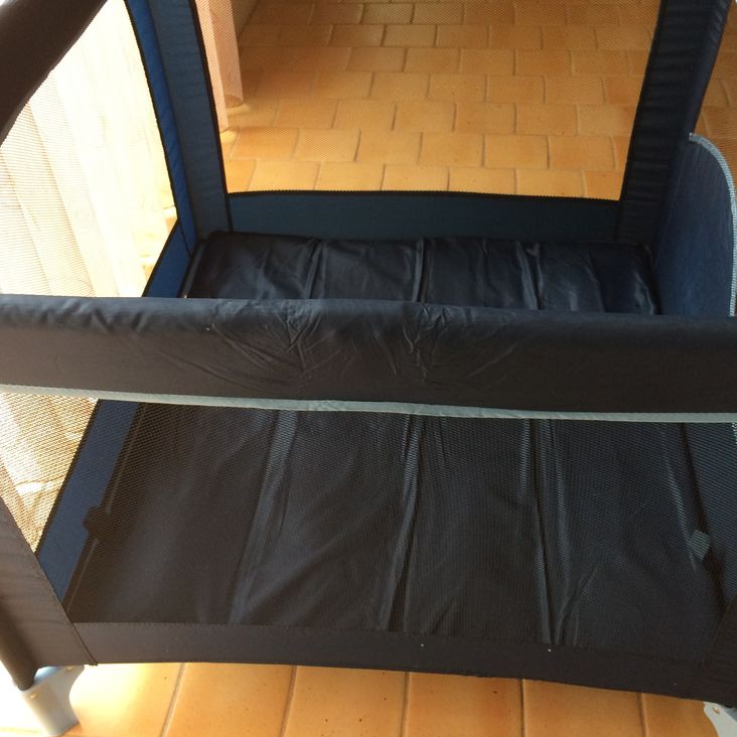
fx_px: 843
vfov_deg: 47.2
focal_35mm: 35
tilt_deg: -45.2
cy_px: 361
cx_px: 391
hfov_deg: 47.2
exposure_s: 1/33
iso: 64
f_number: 2.2
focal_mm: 4.15
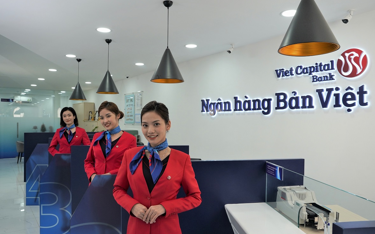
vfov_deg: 44.6
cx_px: 186
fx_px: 285
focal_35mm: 28
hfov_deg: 66.6
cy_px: 120
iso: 800
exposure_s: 1/125
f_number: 8
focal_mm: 26.9
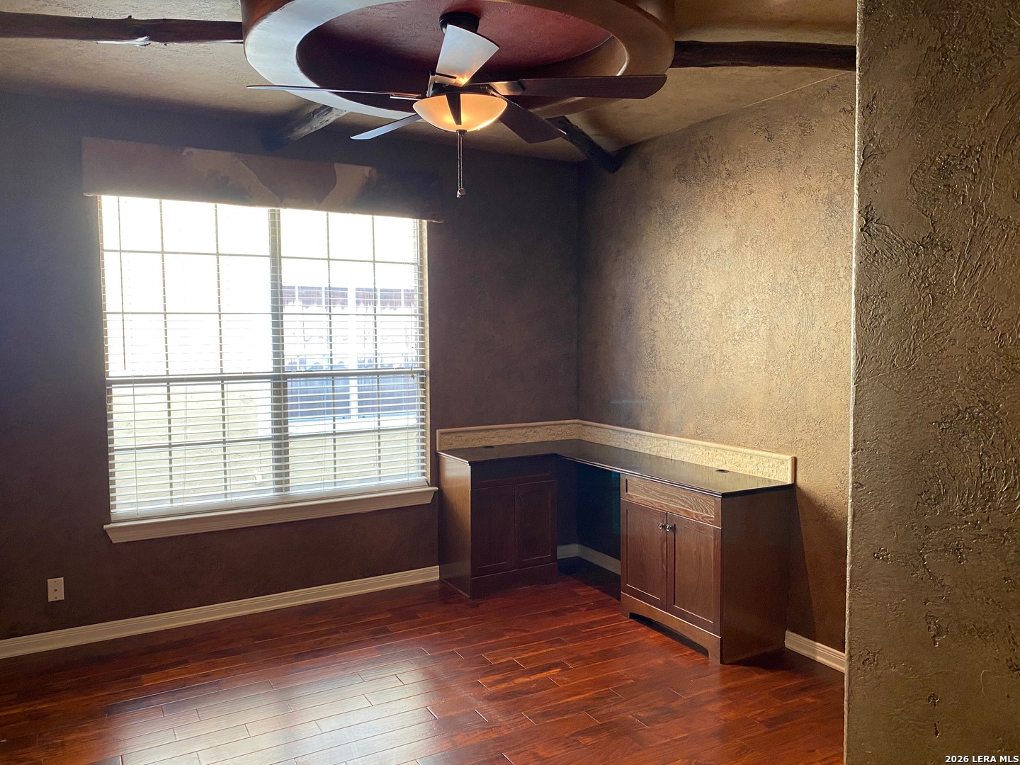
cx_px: 510
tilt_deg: -2.9
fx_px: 766
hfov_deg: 67.3
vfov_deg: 53.1
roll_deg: -0.2
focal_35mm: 26
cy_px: 382
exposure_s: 1/60
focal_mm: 4.25
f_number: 1.8
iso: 100
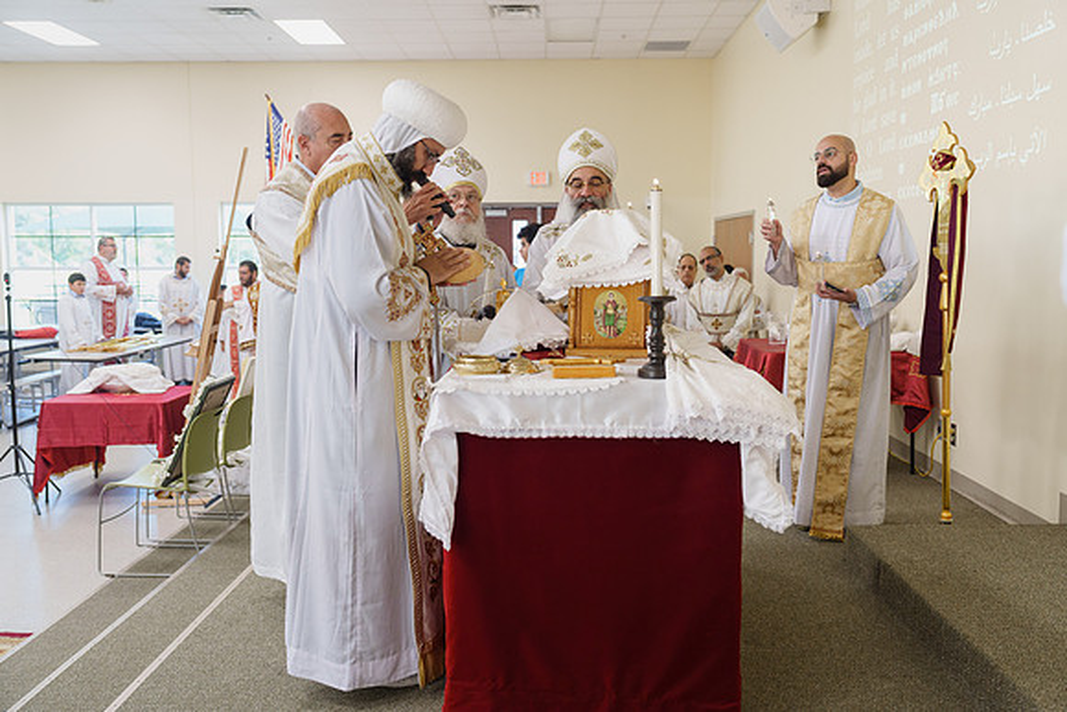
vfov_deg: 41.1
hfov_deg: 58.7
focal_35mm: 32
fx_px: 949
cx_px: 534
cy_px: 356
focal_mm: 32
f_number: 3.5
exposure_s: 1/80
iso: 1250
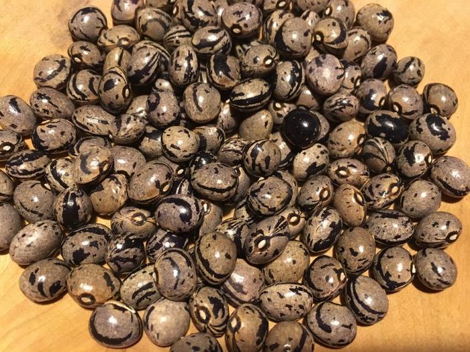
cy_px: 176
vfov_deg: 48.2
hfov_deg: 61.7
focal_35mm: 29
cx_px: 235
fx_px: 394
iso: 250
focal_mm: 4.15
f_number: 2.2
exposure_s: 1/33
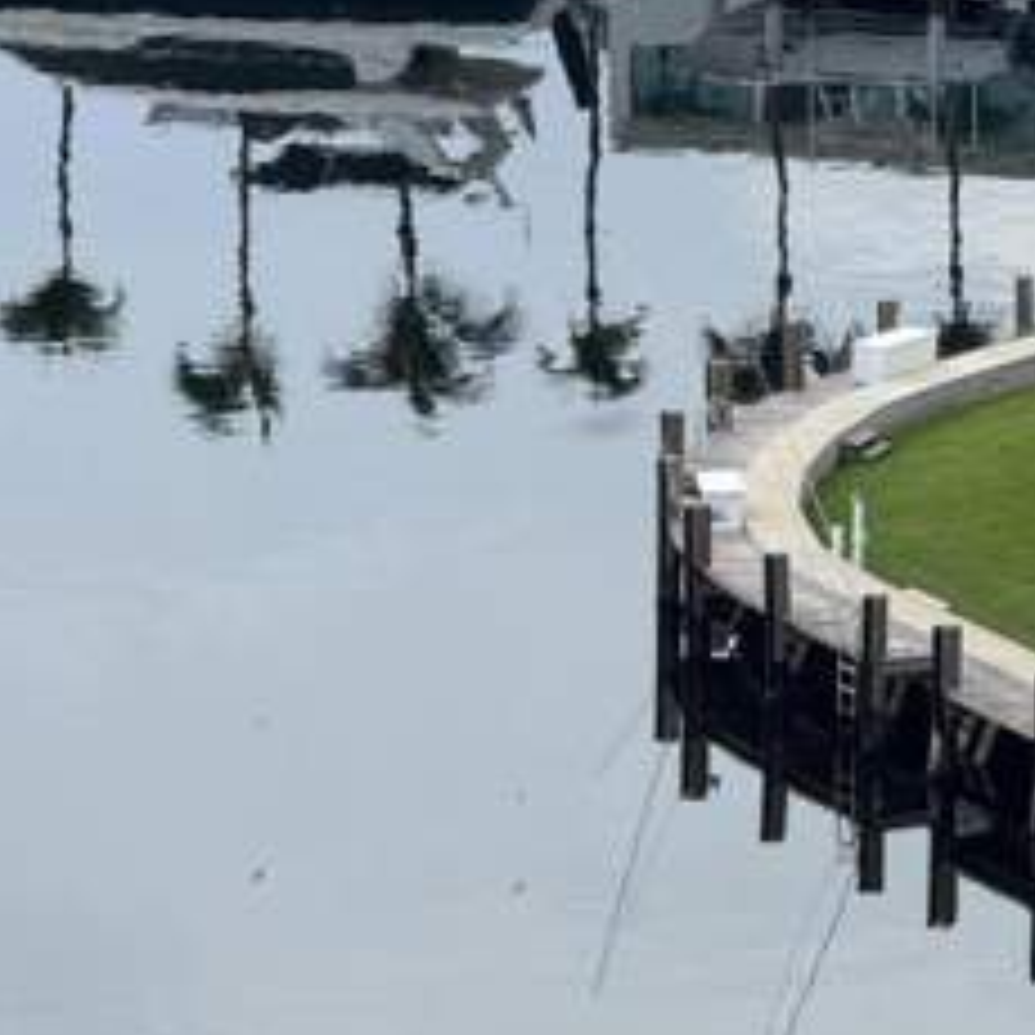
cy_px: 86
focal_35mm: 295
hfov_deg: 5.9
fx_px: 9979
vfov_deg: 5.9
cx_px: 495
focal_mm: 15.66
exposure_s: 1/687
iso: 50
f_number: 2.8
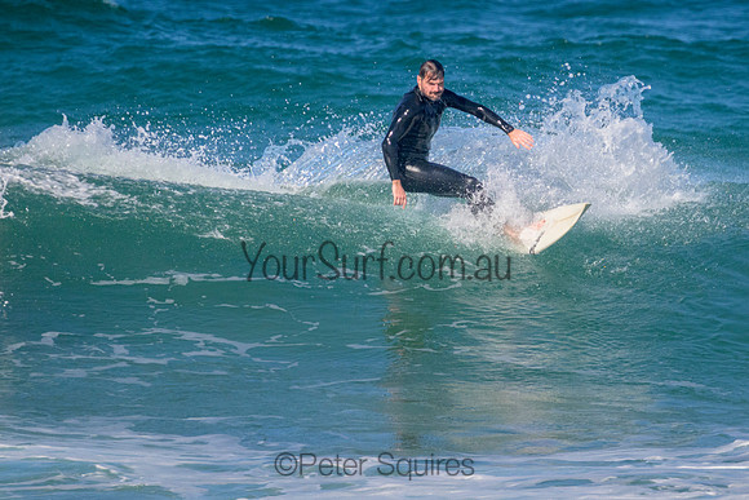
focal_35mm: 1095
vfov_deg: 1.3
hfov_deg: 1.9
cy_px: 200
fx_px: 22786
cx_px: 513
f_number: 11
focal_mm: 800
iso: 1800
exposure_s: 1/2000
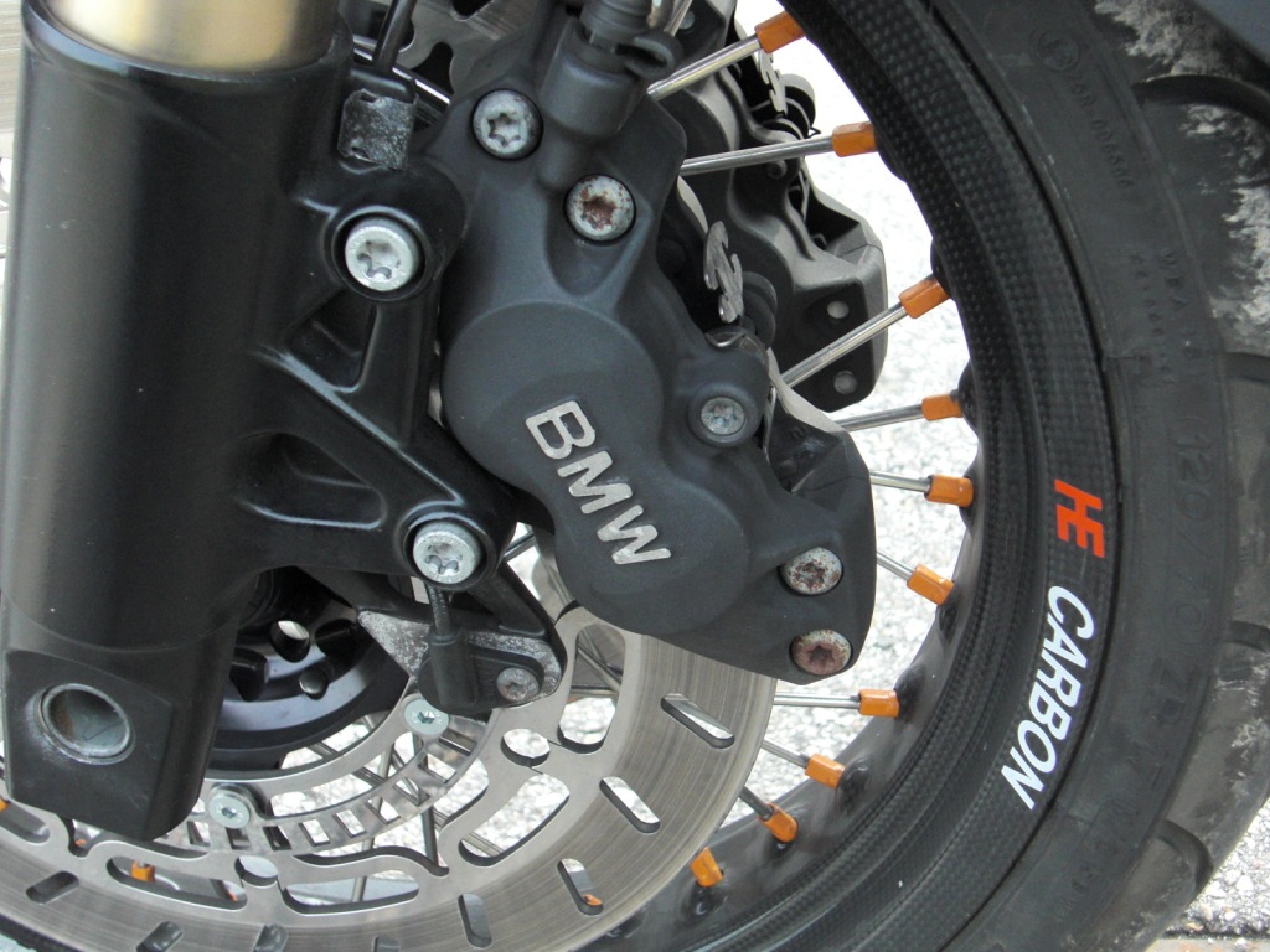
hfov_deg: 41.2
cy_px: 476
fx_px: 1688
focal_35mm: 46
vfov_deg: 31.5
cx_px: 635
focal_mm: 8.2
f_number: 3.3
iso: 200
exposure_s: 1/200
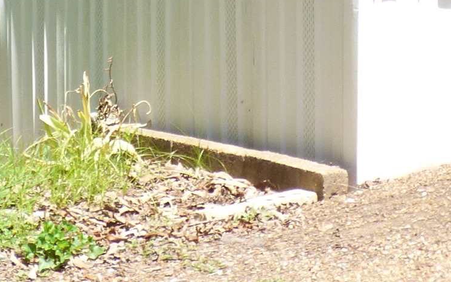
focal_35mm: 157
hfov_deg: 13.3
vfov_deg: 8.0
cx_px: 132
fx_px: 1930
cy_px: -268
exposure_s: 1/400
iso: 100
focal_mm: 6.18
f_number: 3.4
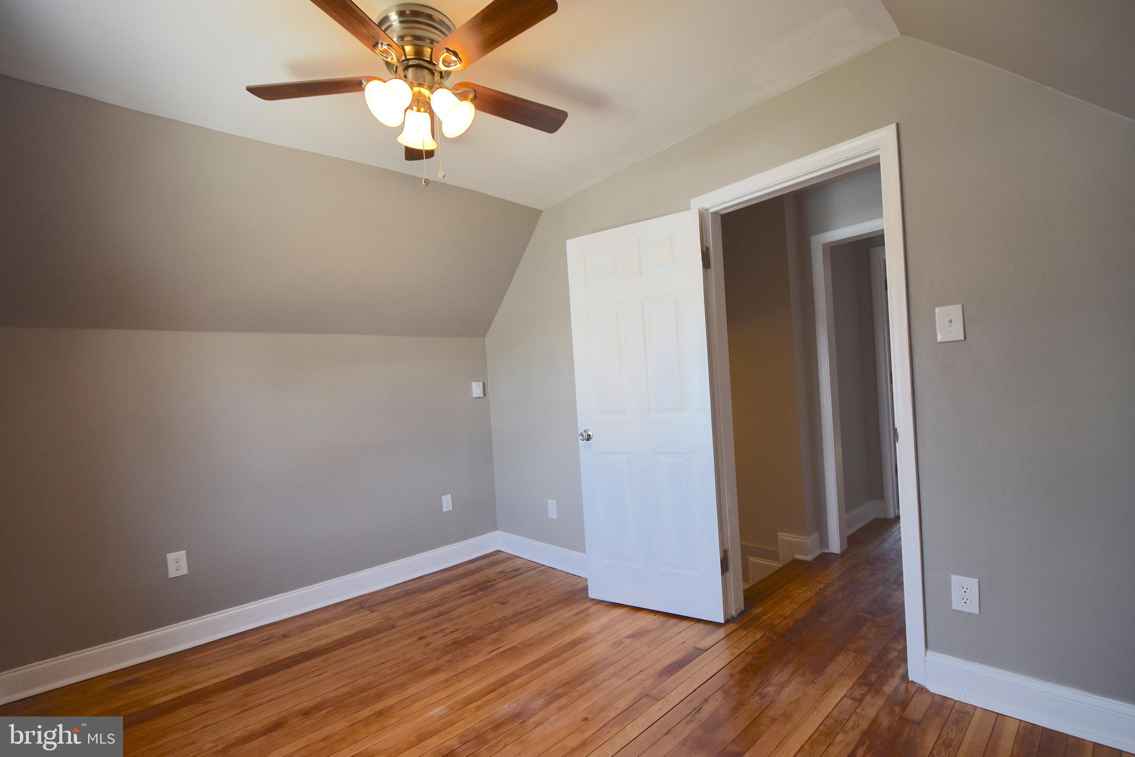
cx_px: 568
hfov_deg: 100.4
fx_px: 473
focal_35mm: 15
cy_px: 378
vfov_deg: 77.3
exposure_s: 1/100
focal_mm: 10
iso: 400
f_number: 5
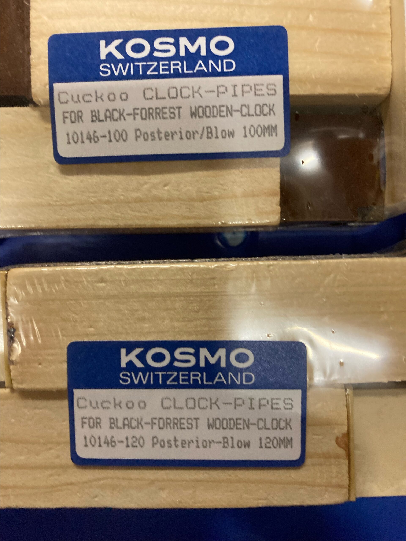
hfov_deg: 49.7
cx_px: 203
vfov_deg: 63.4
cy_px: 270
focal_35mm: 28
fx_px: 438
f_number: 1.8
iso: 320
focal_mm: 3.99
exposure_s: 1/33
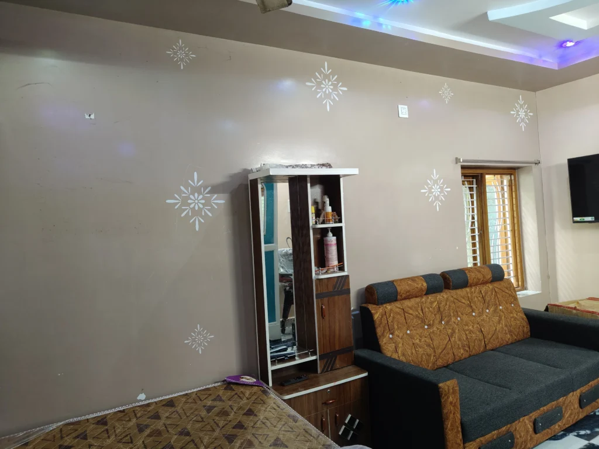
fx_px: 415
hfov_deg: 71.6
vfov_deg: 56.8
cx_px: 300
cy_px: 224
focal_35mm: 24
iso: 640
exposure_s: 1/33
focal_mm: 5.59
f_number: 1.8
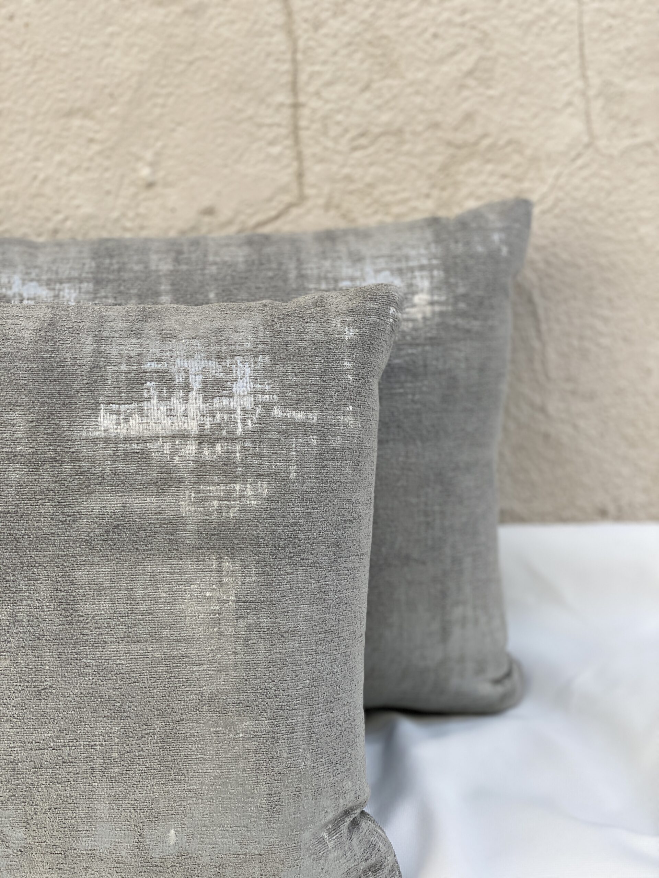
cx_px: 330
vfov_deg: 36.8
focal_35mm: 52
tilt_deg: -20.3
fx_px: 1320
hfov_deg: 28.0
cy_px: 439
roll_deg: -0.7
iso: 20
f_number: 2
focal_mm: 6
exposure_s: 1/347
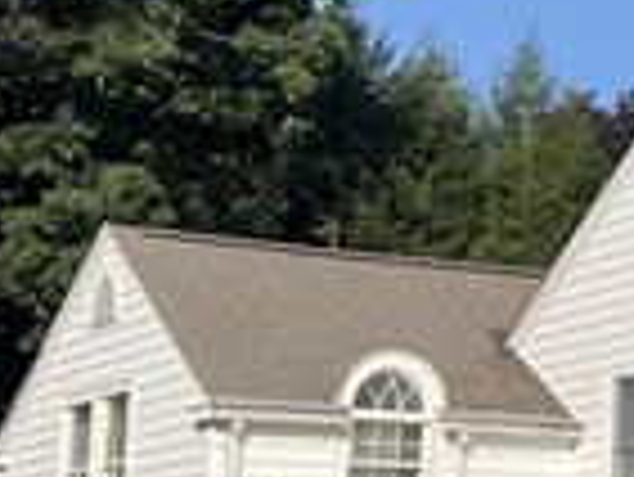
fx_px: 1686
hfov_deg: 19.1
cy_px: 452
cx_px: 908
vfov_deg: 15.8
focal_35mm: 92
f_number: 1.5
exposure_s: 1/4115
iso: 50
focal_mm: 5.7
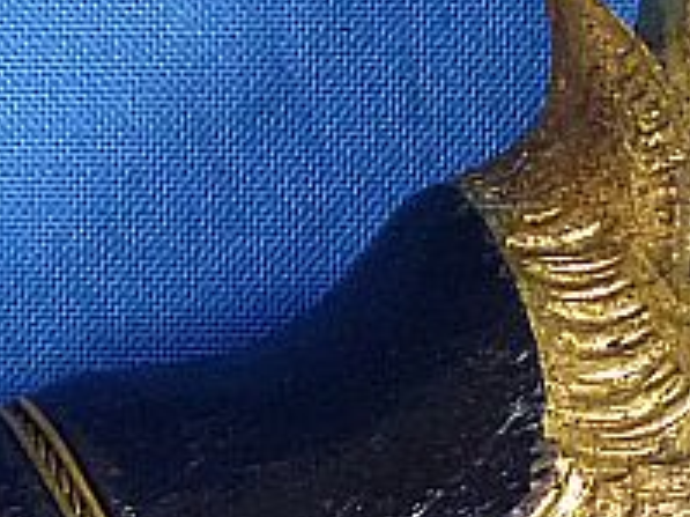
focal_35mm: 285
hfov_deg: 6.9
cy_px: 836
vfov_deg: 5.2
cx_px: -184
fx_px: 5677
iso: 400
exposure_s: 1/50
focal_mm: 12.7
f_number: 4.7
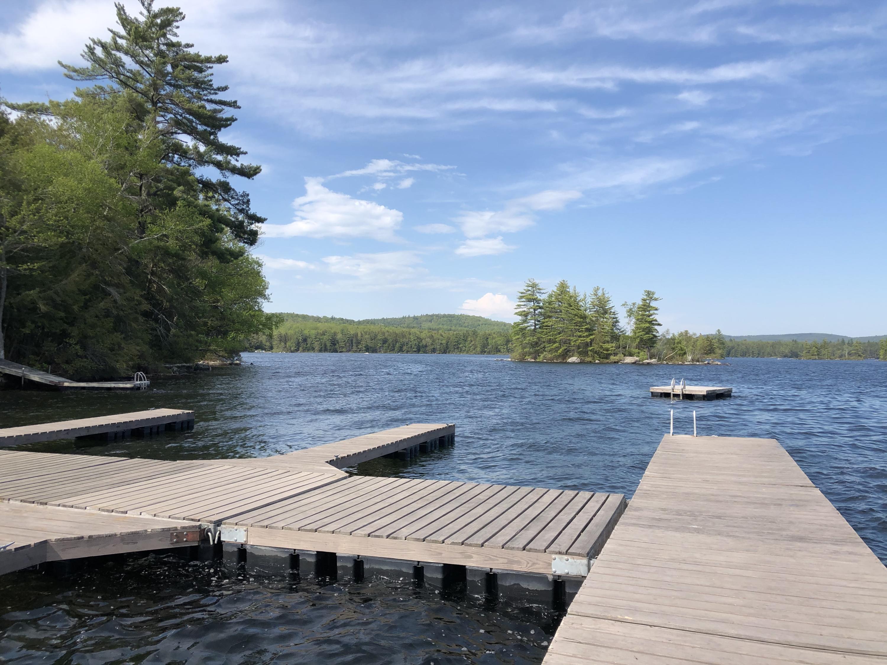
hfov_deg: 63.4
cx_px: 444
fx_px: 717
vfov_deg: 49.7
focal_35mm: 28
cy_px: 332
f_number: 1.8
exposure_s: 1/1845
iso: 20
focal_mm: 3.99
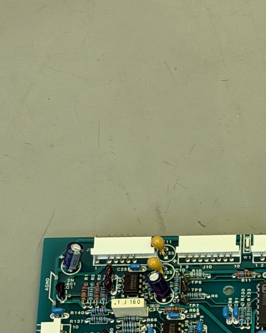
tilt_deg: -68.4
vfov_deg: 12.2
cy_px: 370
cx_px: 401
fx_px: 1526
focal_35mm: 155
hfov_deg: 9.7
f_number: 1.78
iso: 200
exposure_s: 1/40
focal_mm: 6.76
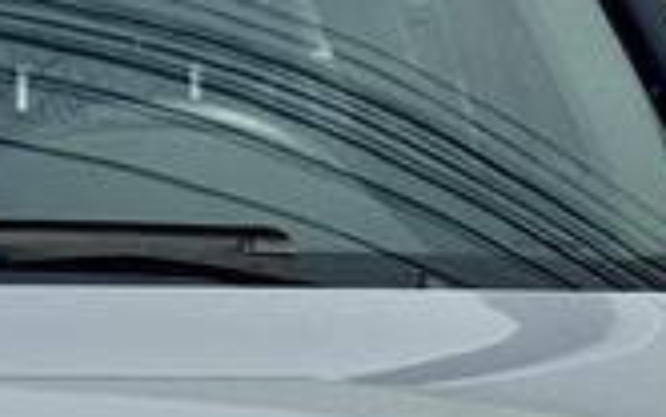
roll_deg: -1.0
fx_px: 5703
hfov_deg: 6.6
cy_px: 1119
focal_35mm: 314
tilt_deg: -12.7
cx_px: -309
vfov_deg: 4.1
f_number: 1.78
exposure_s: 1/9009
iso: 80
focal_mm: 6.76
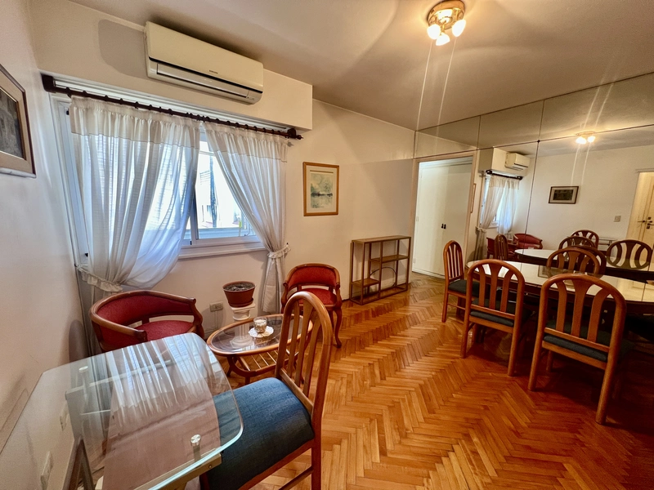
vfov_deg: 89.9
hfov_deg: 106.2
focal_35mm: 13
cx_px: 327
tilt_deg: -9.2
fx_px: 246
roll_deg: +0.1
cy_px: 245
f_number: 1.8
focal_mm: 1.57
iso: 125
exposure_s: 1/50
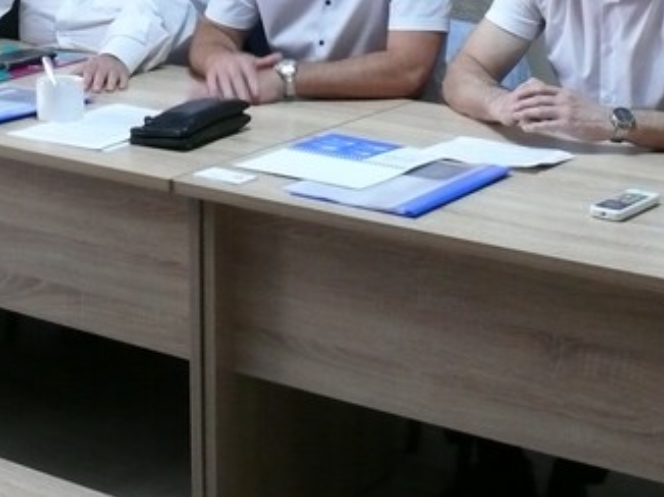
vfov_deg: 17.0
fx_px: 1648
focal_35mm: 86
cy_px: 90
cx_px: 483
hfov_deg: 22.6
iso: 400
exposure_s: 1/40
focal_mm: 7.4
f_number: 2.8
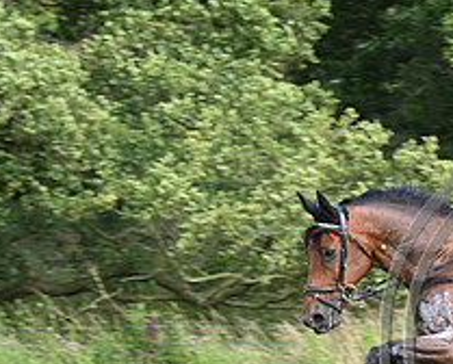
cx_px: 579
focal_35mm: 390
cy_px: 311
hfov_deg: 4.9
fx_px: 5239
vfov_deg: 4.0
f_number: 9
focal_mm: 150
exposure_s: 1/160
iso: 500
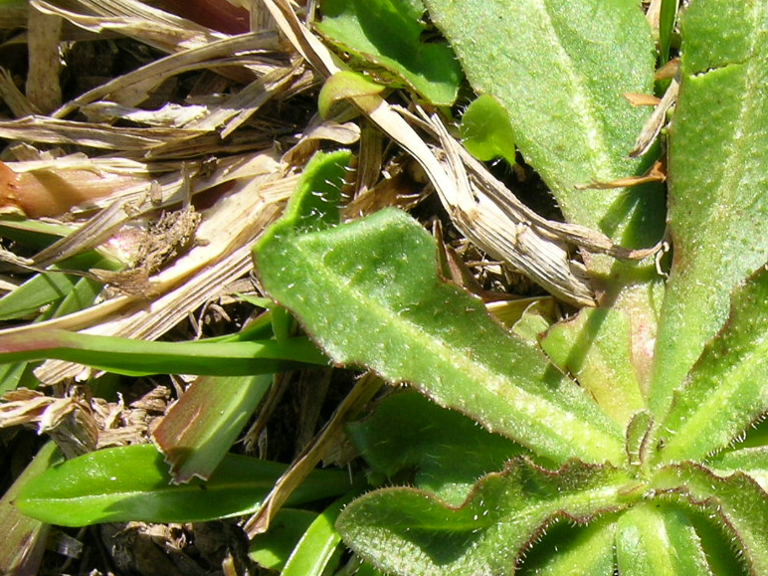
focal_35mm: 58
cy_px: 553
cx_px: 729
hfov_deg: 31.3
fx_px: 1287
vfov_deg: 24.3
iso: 50
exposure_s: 1/113
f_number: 7.9
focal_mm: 5.8
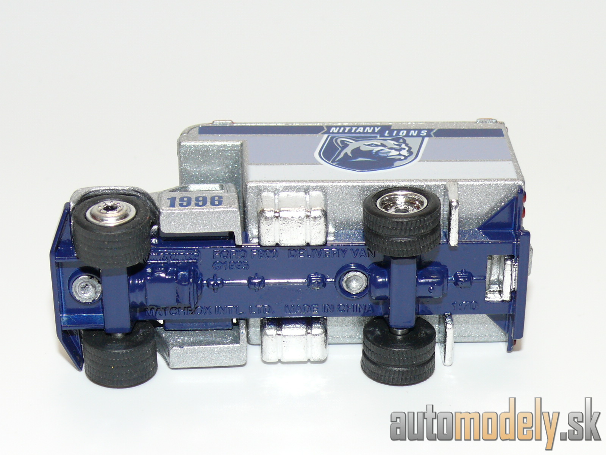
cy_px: 228
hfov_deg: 22.5
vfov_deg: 17.0
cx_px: 303
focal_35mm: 87
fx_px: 1523
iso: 100
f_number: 4
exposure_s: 1/30
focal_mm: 12.3
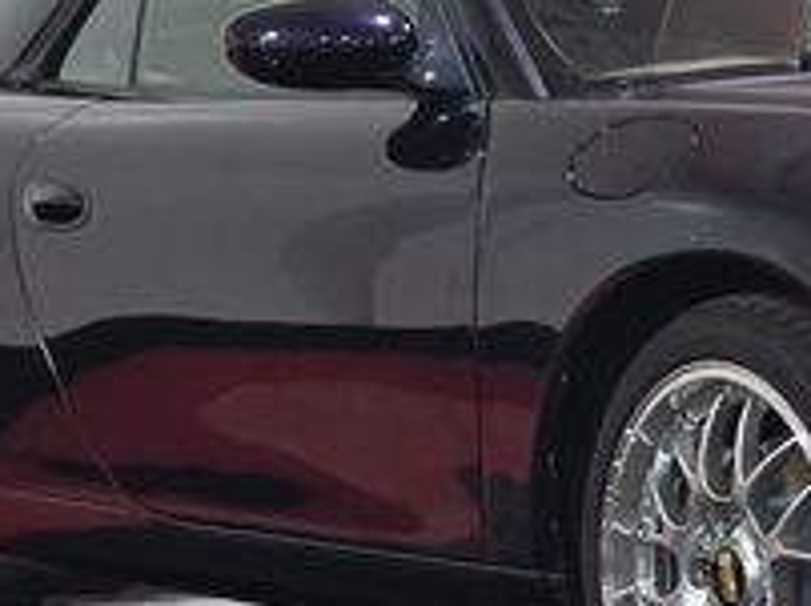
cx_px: 915
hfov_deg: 9.0
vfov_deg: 6.8
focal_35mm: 219
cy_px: 317
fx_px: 5125
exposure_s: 1/120
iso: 400
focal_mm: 7.9
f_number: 2.4
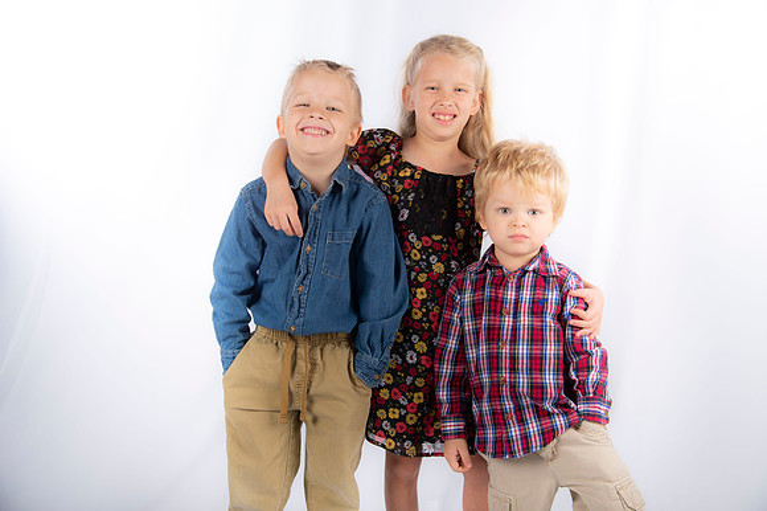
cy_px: 256
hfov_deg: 42.8
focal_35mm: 46
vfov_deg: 29.2
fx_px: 979
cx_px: 384
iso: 100
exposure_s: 1/200
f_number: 5.6
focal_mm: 46
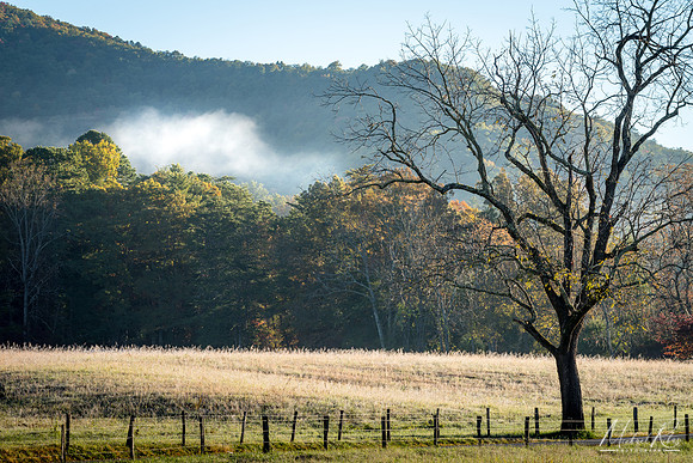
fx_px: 3081
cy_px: 232
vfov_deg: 8.6
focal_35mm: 160
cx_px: 346
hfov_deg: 12.8
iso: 100
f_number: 13
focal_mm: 160
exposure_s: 1/45
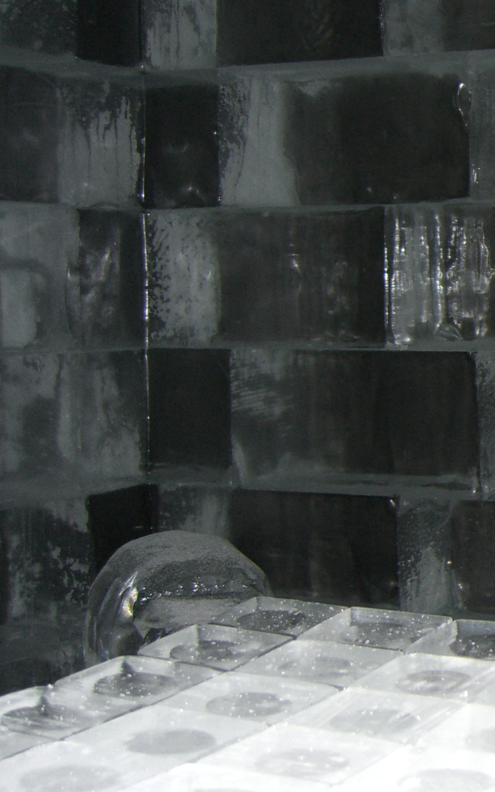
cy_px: 372
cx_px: 667
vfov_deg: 29.8
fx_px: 1489
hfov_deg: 17.5
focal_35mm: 69
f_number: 2.8
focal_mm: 7.9
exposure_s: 1/60
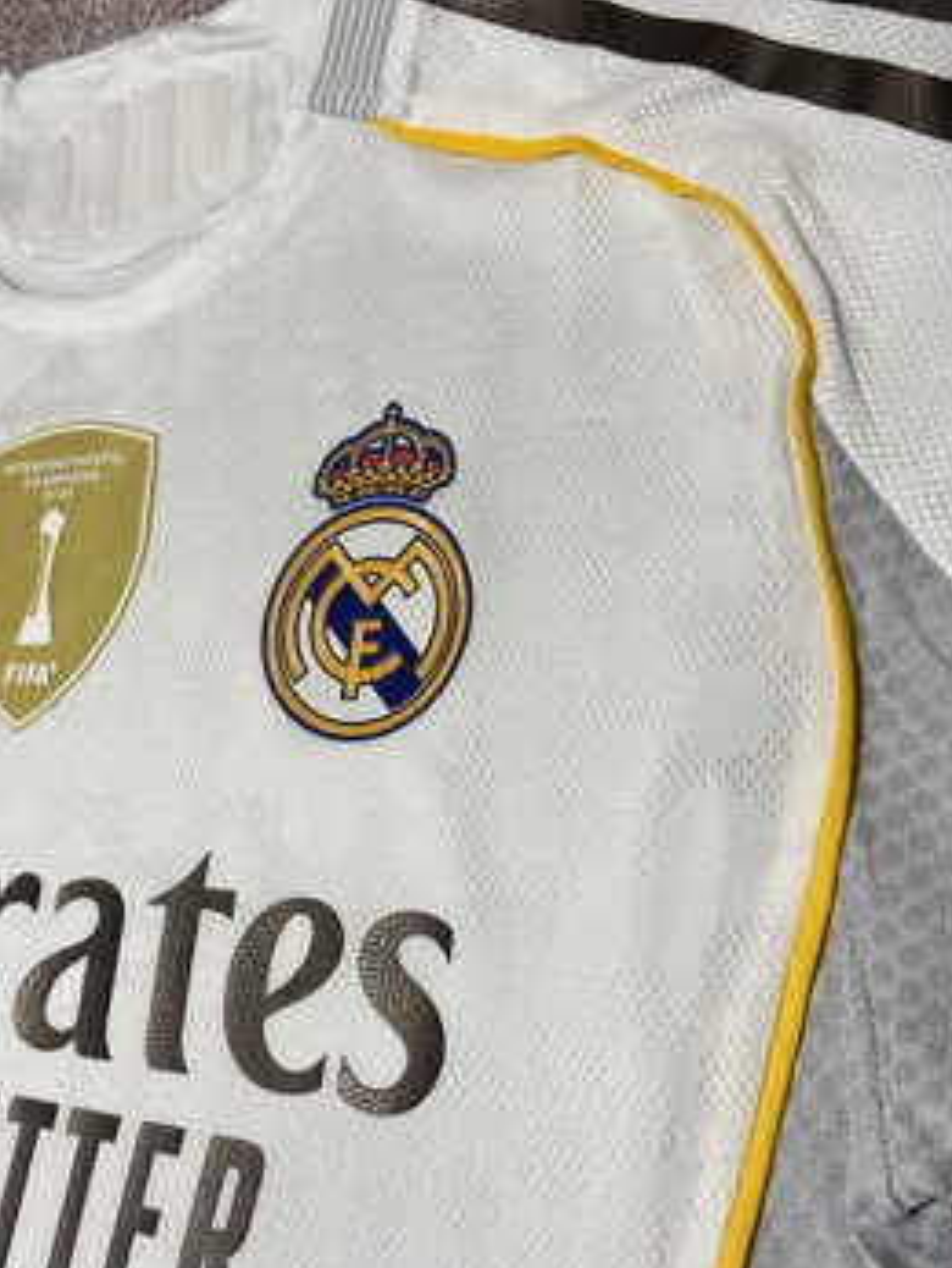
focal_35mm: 40
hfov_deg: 36.0
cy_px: 738
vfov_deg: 46.6
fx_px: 1465
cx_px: 436
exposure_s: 1/50
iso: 125
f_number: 1.6
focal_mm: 5.96
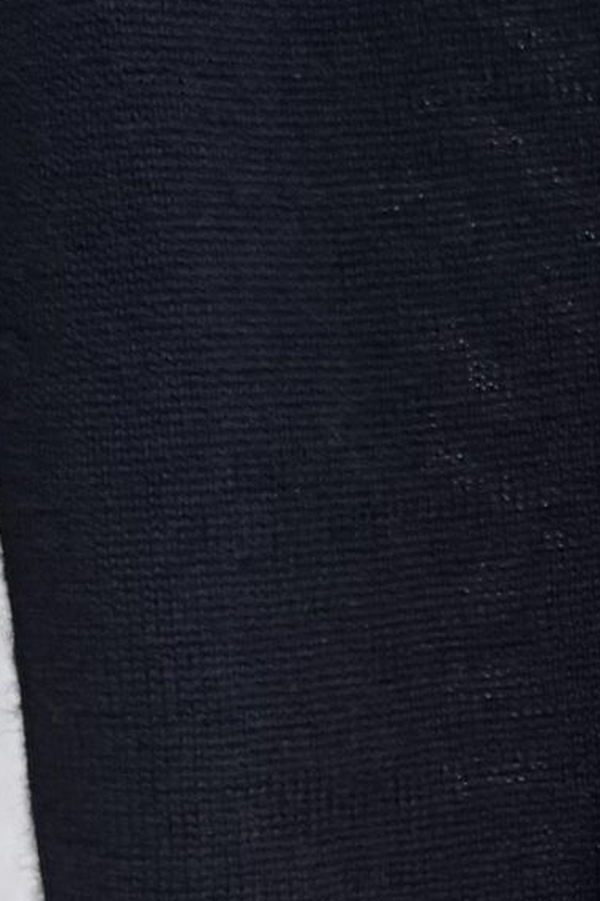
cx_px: 886
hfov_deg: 11.7
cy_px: 835
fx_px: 2803
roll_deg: -1.2
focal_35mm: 112
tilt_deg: -6.6
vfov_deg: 17.9
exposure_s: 1/60
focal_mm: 6.76
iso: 400
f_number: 1.78
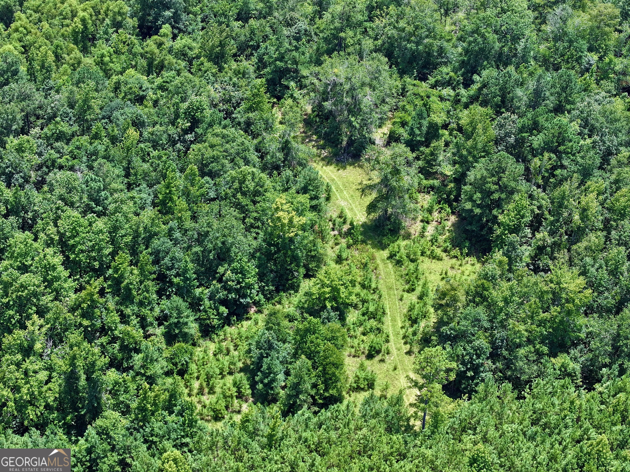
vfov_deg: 21.0
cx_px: 315
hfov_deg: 27.8
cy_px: 236
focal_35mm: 70
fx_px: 1274
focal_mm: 19.35
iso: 100
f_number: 2.8
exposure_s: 1/640
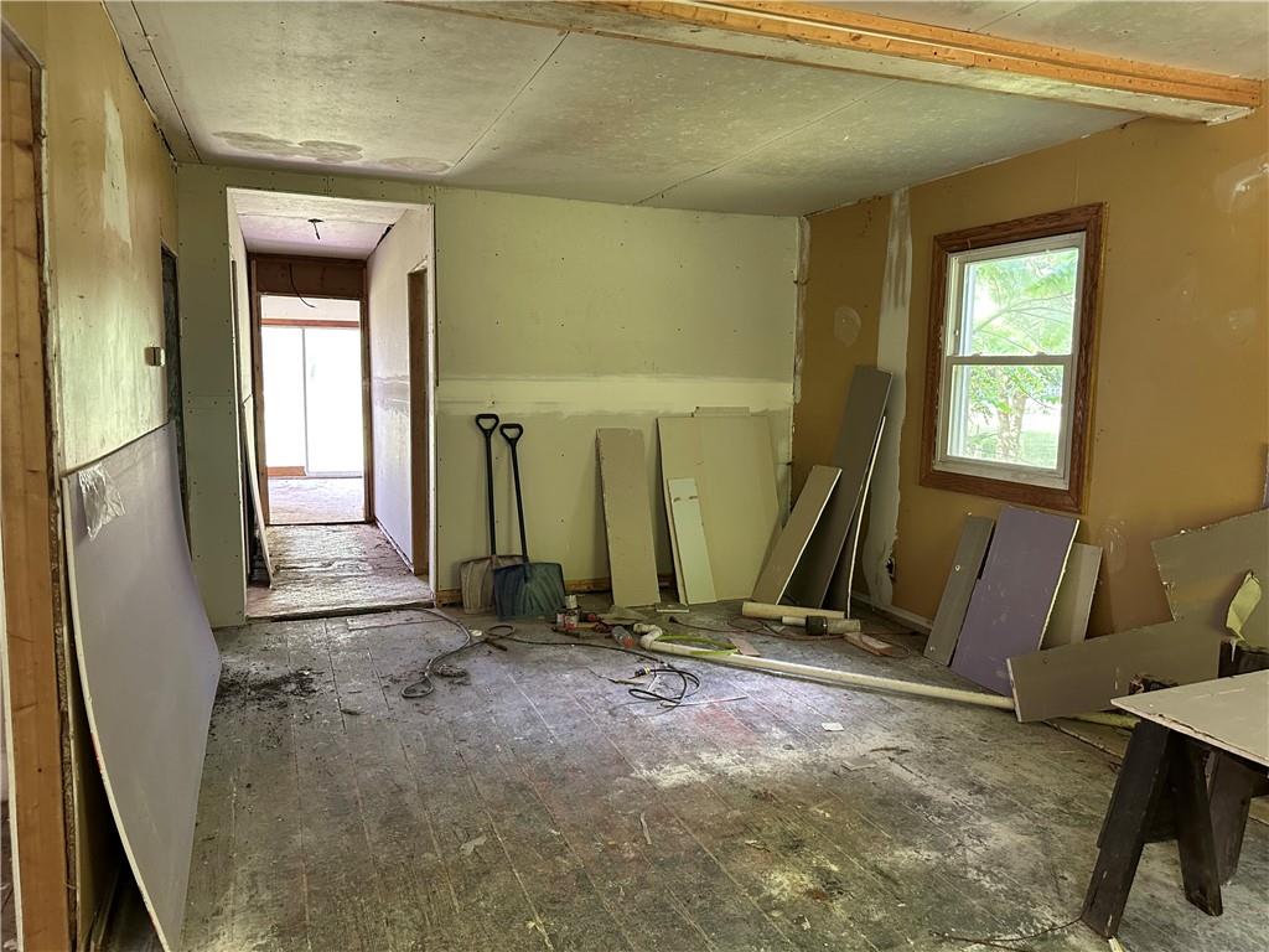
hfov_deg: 71.6
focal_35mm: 24
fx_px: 880
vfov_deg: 56.8
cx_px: 634
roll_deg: -0.5
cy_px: 476
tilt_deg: -6.0
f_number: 1.78
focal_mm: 6.86
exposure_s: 1/60
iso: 400
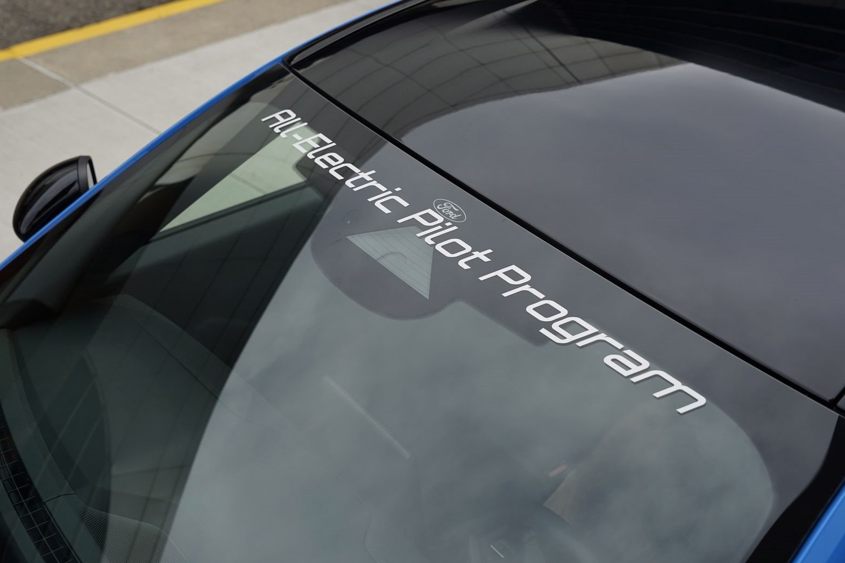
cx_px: 424
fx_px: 1267
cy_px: 284
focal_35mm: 54
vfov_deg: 25.1
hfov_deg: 36.9
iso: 400
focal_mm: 53
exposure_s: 1/1000
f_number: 5
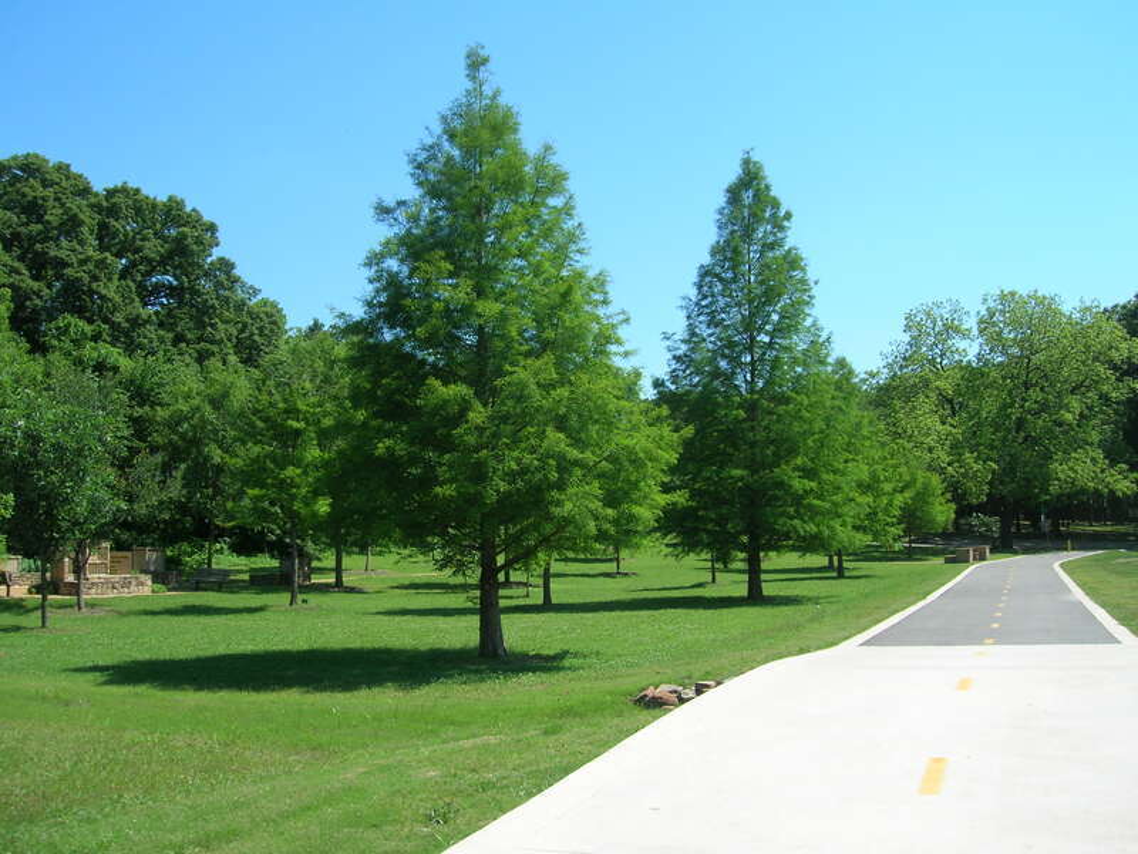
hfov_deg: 54.0
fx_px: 1118
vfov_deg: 41.8
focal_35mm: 34
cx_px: 569
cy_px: 427
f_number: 4.9
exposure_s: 1/294
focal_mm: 5.7
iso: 50
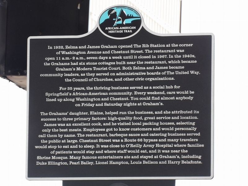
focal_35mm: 363
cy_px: 93
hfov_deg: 5.5
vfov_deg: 4.1
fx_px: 2601
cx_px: 124
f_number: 4.2
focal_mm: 65.2
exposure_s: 1/112
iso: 100
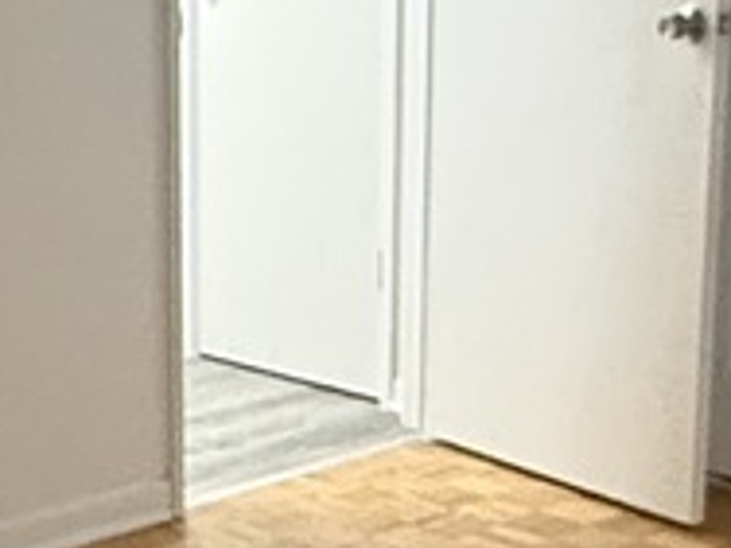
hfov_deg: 18.1
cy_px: 319
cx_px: 97
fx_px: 2260
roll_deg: -1.9
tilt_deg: -5.8
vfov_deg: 13.8
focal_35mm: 107
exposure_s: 1/60
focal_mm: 2.22
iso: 640
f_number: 2.2
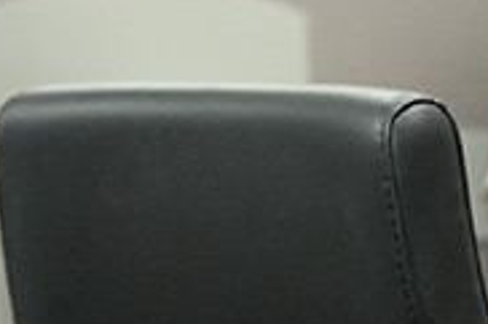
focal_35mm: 685
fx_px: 9277
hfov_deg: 3.0
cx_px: -429
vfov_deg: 2.0
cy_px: 351
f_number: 4
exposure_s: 1/200
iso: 4000
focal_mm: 97
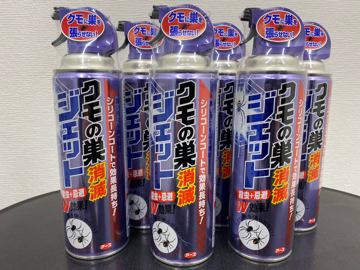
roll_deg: -1.6
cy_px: 135
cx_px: 180
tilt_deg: -9.3
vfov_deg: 53.1
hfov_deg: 67.3
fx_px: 270
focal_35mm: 26
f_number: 1.8
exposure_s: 1/60
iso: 64
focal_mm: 4.25
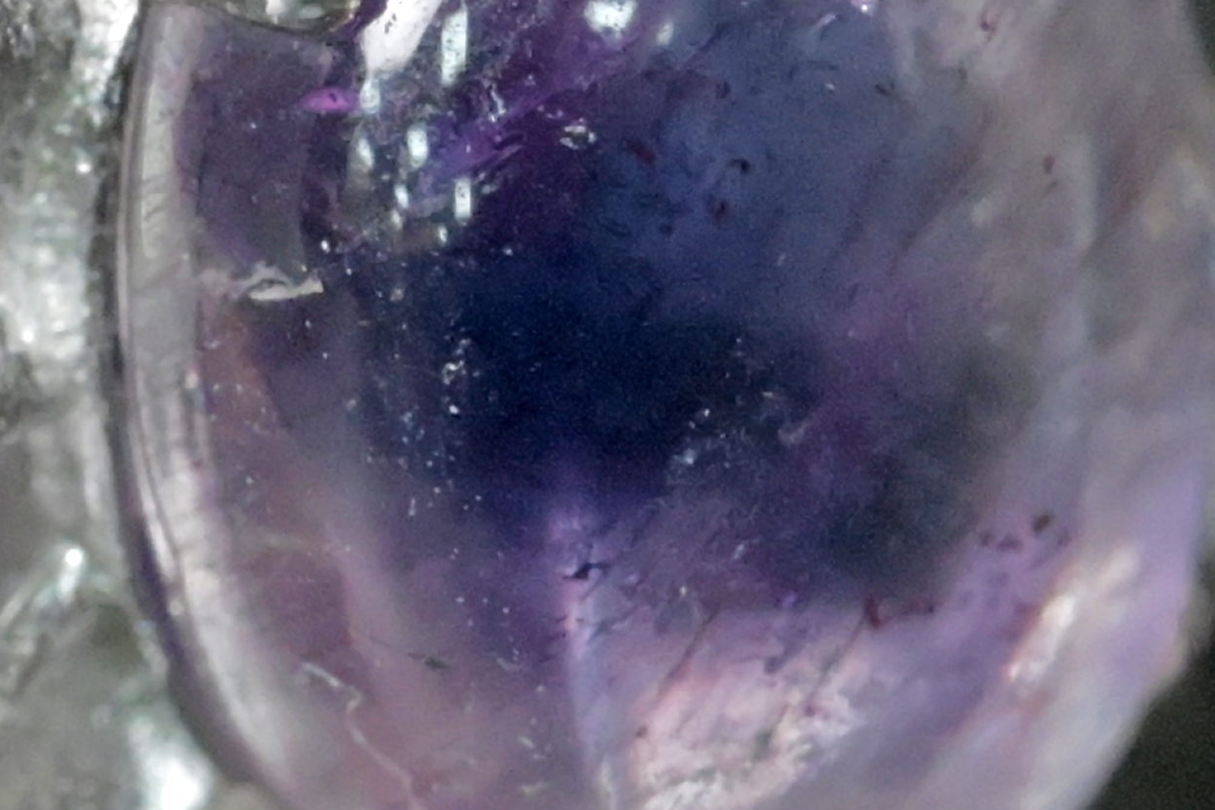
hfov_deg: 4.0
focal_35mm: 512
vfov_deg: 2.7
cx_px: -339
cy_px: 310
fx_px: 17281
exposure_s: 1/125
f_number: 16
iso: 12800
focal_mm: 105
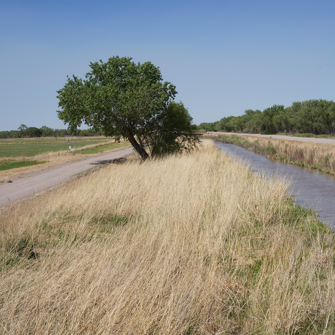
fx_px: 679
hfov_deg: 27.6
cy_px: 168
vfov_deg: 27.7
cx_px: 215
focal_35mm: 62
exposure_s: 1/100
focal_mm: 48
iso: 100
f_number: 18
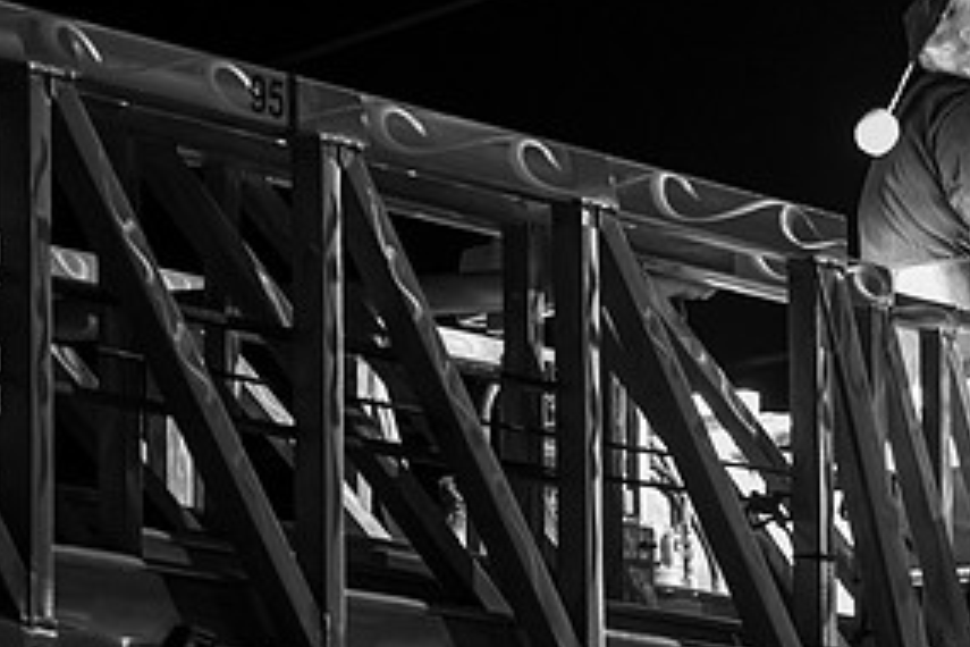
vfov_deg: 4.7
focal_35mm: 294
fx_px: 7921
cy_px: 213
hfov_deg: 7.0
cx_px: 949
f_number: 4
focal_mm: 120
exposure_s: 1/160
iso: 2500
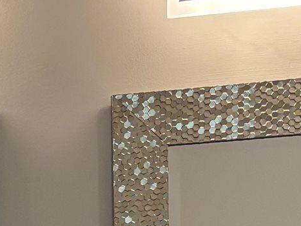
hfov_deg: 10.5
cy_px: 604
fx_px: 1487
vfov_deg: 7.8
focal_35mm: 171
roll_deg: +1.6
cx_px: -332
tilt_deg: -5.2
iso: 80
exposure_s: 1/120
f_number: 1.6
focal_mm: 5.96
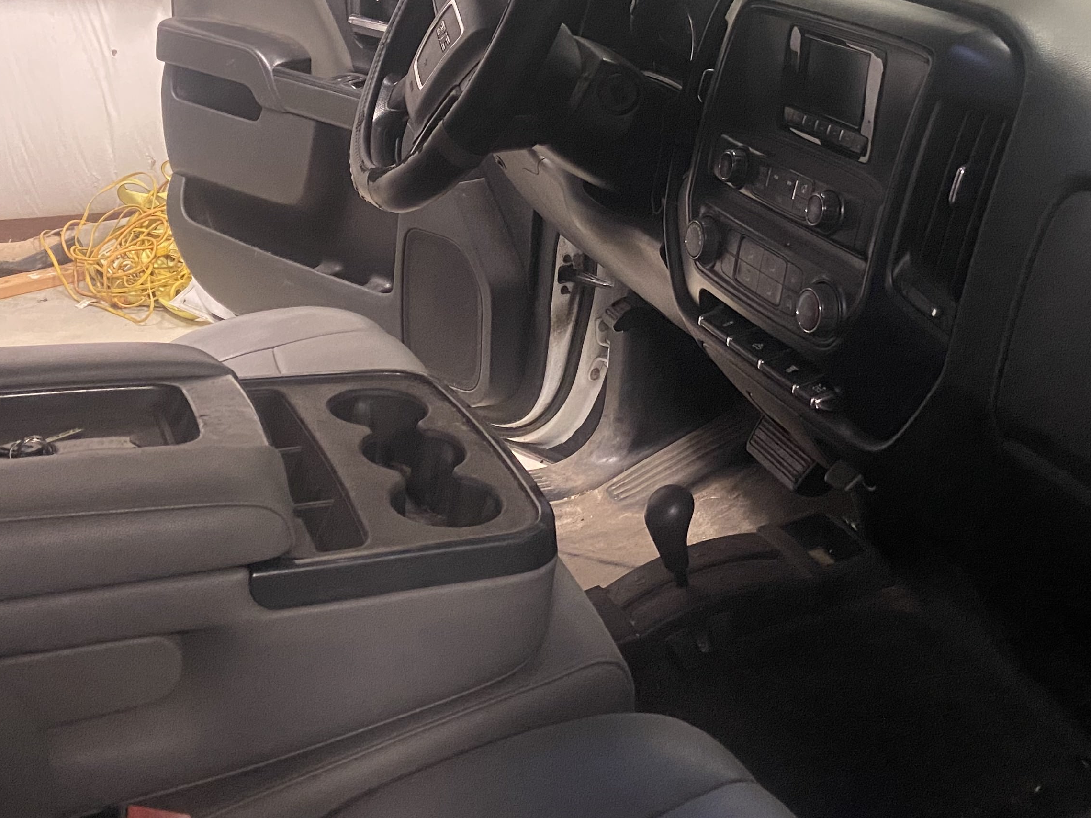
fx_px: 1450
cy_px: 179
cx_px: 561
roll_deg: +0.2
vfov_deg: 30.8
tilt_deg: -13.4
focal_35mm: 46
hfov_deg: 41.2
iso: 500
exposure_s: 1/40
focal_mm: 4.25
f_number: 1.8
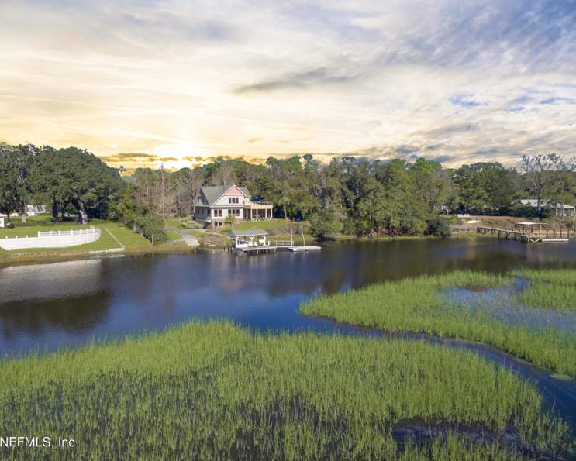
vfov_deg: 65.6
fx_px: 358
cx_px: 267
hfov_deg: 77.5
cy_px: 230
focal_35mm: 21
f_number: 2.8
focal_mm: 3.61
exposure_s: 1/1700
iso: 100
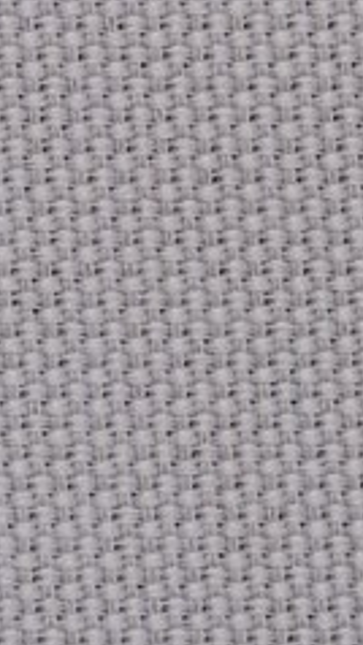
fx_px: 6395
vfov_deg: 5.7
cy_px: -148
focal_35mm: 374
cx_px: 734
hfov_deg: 3.2
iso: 64
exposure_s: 1/100
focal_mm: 85
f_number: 11
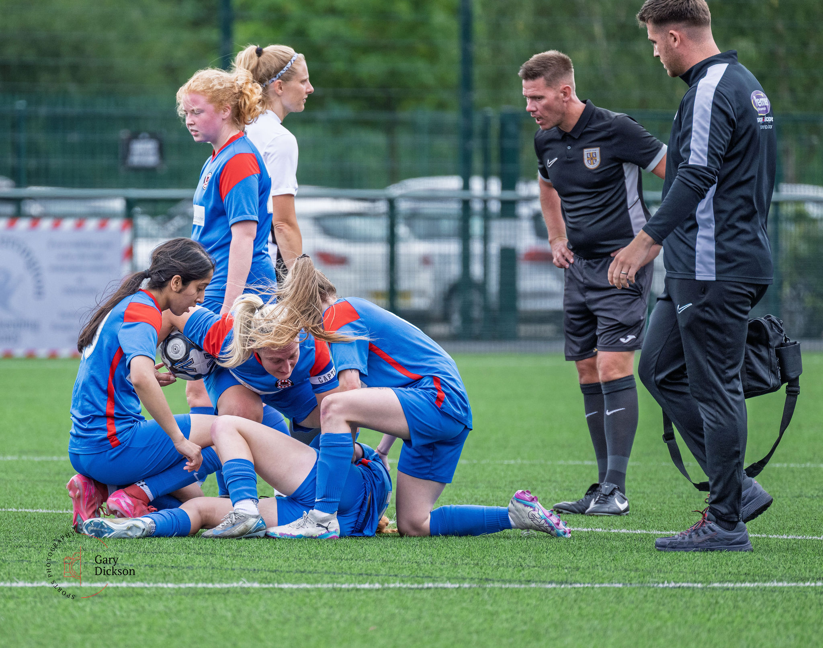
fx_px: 12622
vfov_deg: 2.9
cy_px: 370
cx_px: 290
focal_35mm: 521
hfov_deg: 3.7
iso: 900
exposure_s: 1/1600
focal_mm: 400
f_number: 5.6
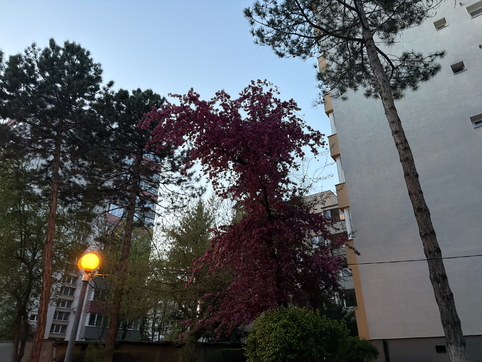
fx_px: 334
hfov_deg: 71.6
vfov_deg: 56.8
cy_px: 181
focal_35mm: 24
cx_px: 241
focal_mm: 6.76
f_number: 1.78
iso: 800
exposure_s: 1/100
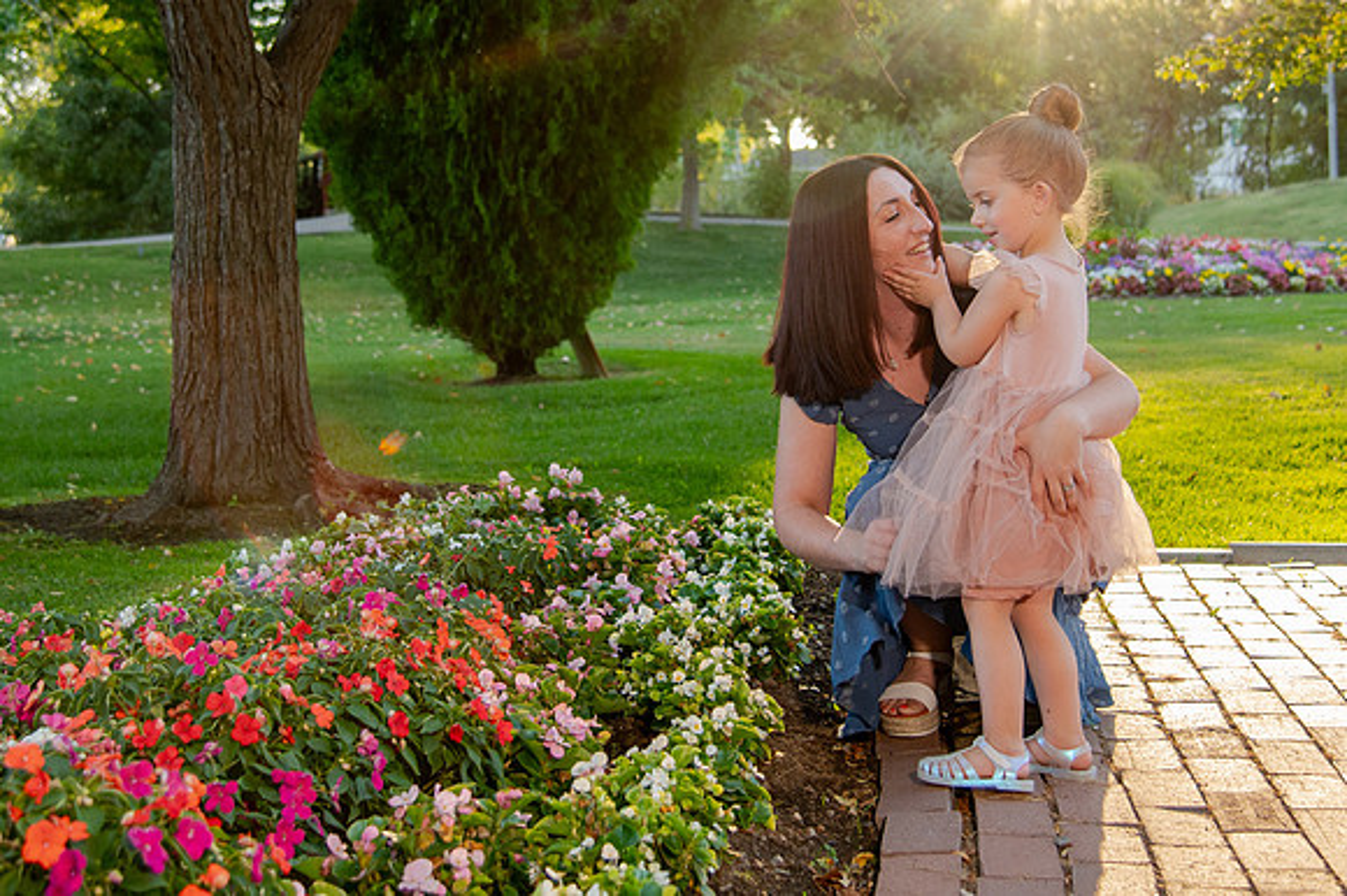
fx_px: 2231
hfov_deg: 33.6
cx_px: 645
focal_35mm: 60
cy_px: 224
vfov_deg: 22.5
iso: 640
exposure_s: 1/400
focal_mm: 38
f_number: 4
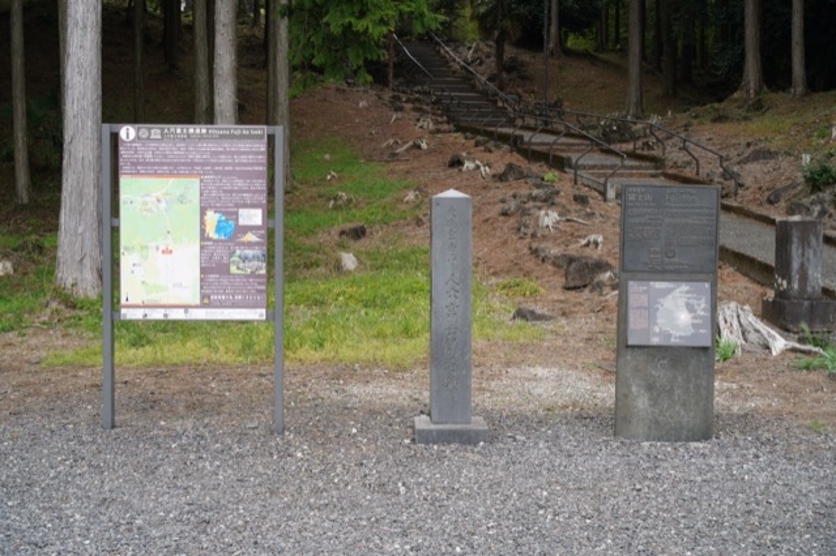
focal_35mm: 50
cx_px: 418
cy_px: 278
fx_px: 1160
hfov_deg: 39.6
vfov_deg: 27.0
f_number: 6.3
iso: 400
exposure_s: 1/160
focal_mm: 50
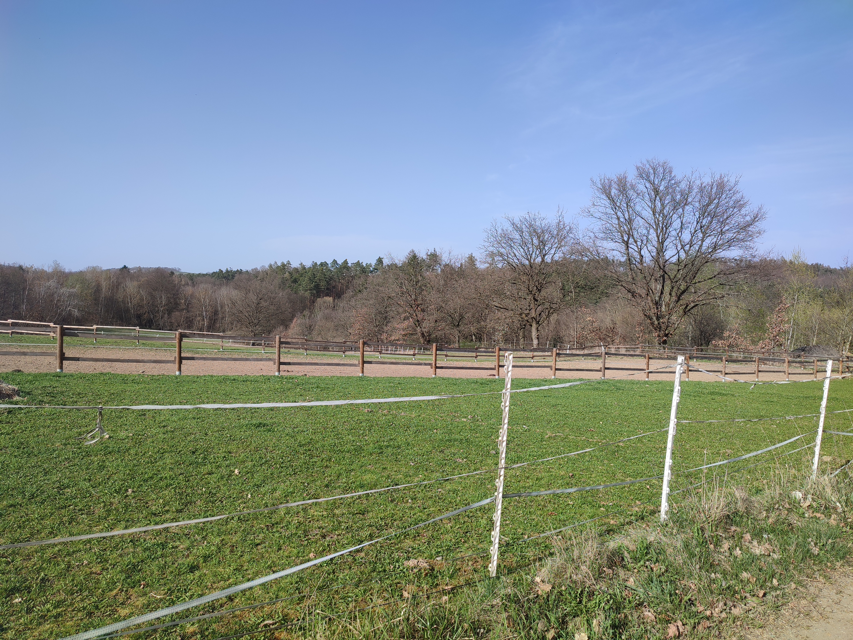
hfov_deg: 69.4
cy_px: 320
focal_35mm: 25
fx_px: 616
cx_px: 426
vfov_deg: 54.9
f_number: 1.9
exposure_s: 1/506
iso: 50
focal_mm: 6.04
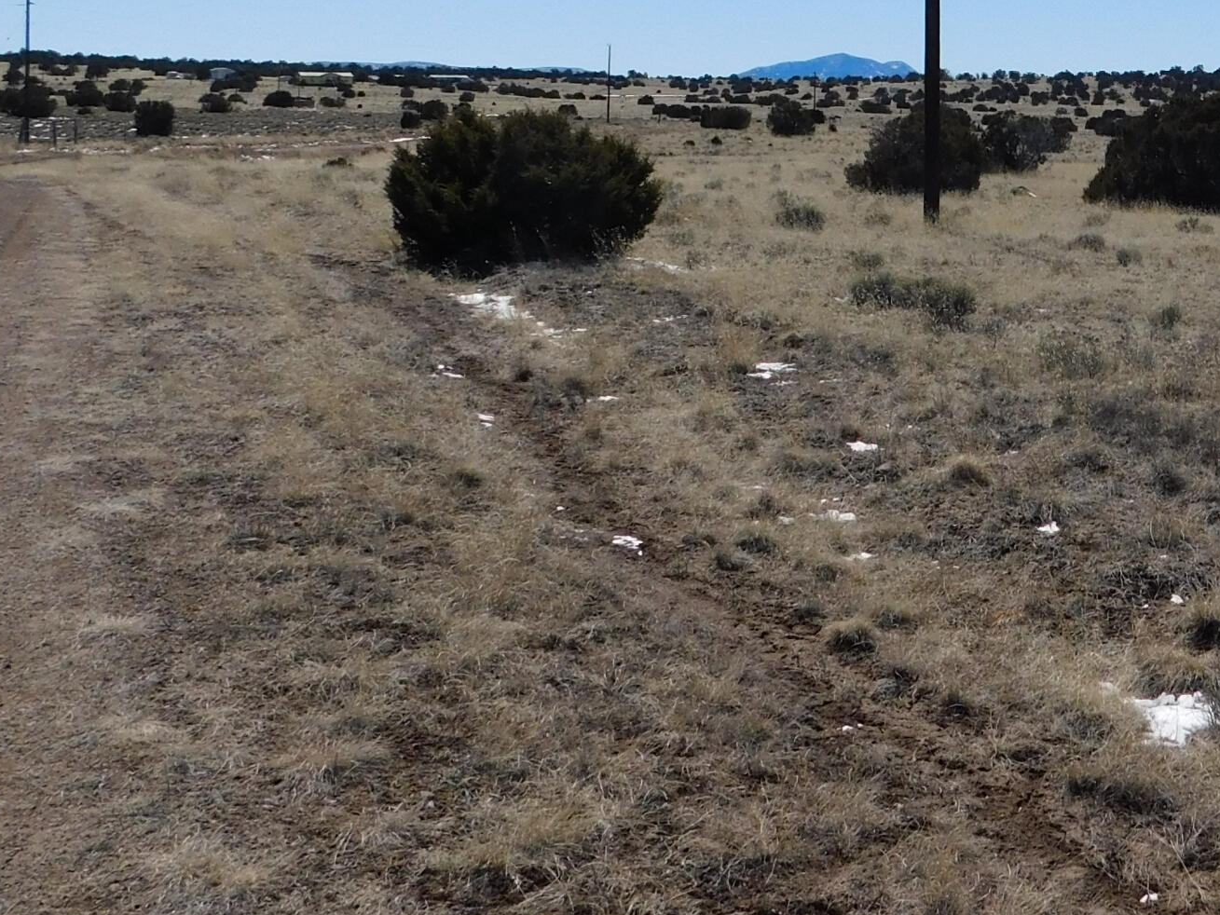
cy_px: 19
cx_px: 1152
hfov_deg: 32.7
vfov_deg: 25.4
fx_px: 1939
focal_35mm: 55
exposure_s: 1/800
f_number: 6
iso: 125
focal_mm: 4.1
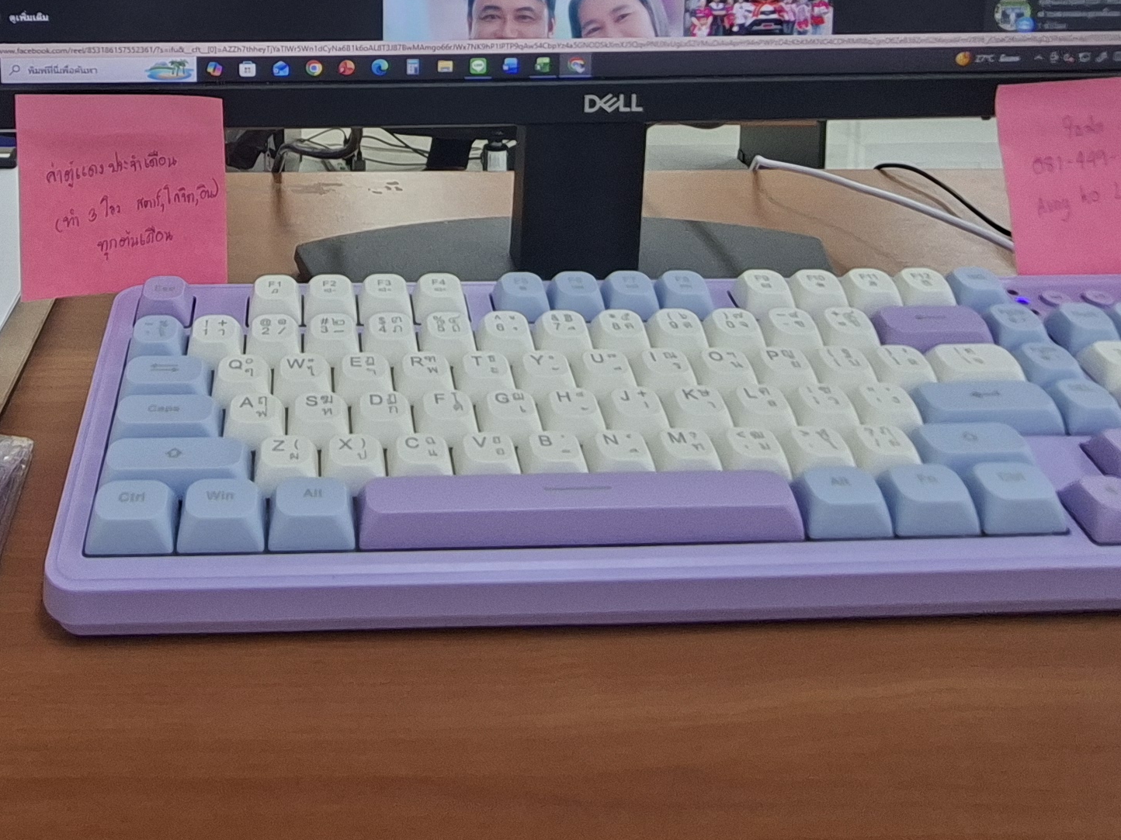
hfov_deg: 50.1
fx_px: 1166
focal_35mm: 36
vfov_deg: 34.0
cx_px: 345
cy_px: -98
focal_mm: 1.74
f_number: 2.2
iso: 64
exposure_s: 1/50
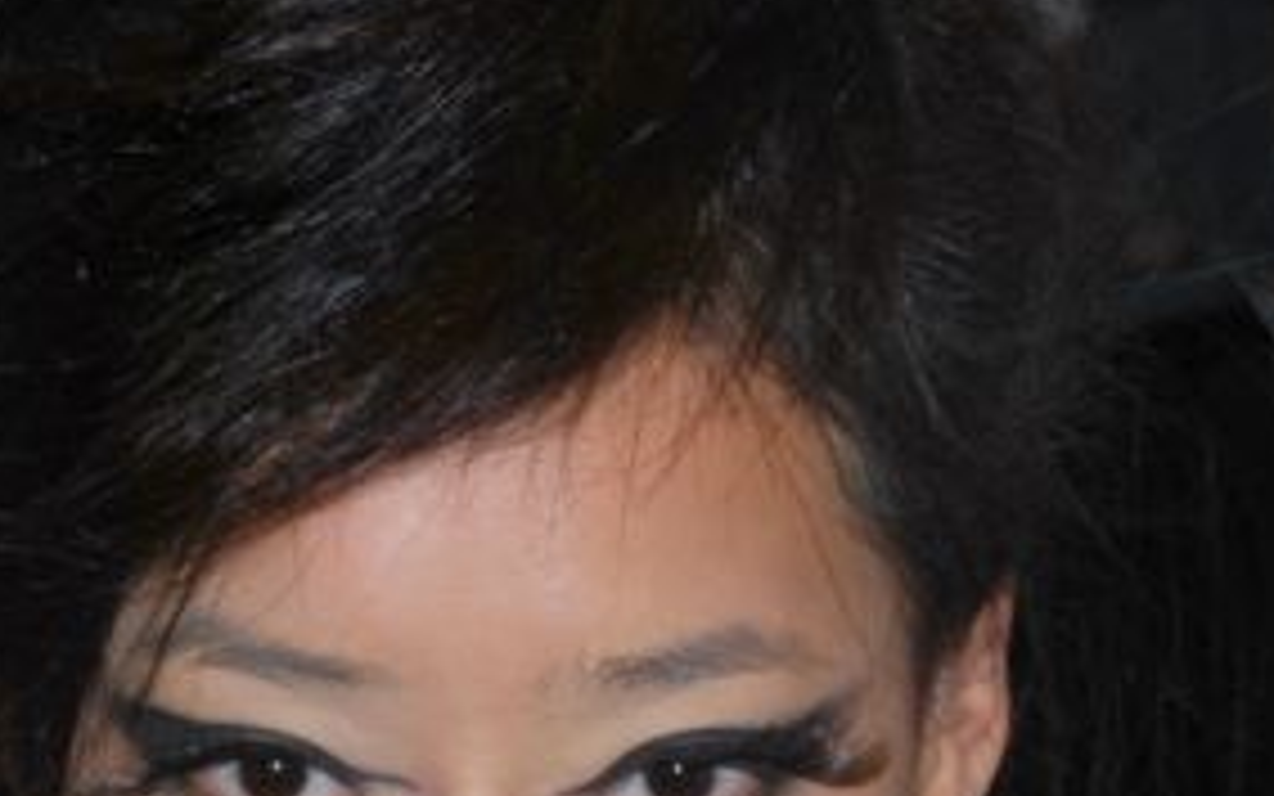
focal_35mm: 176
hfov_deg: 11.8
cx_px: -9
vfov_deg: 7.4
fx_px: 6112
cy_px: 726
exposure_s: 1/60
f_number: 5.6
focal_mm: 50
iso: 200
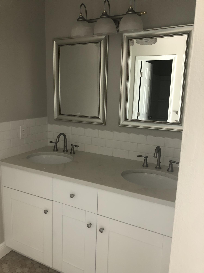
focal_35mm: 28
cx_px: 102
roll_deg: -1.6
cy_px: 136
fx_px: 220
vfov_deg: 63.4
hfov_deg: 49.7
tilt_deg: -11.3
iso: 50
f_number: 1.8
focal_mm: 3.99
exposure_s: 1/15
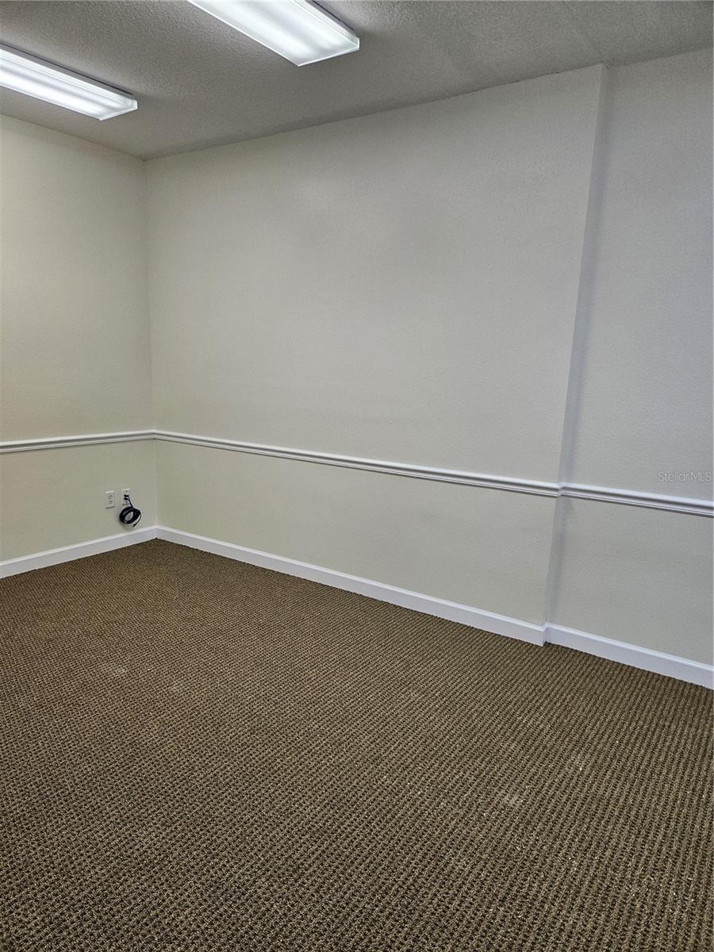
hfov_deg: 58.9
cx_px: 357
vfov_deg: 73.9
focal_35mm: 23
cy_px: 476
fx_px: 633
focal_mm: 5.4
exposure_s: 1/120
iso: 80
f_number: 1.8
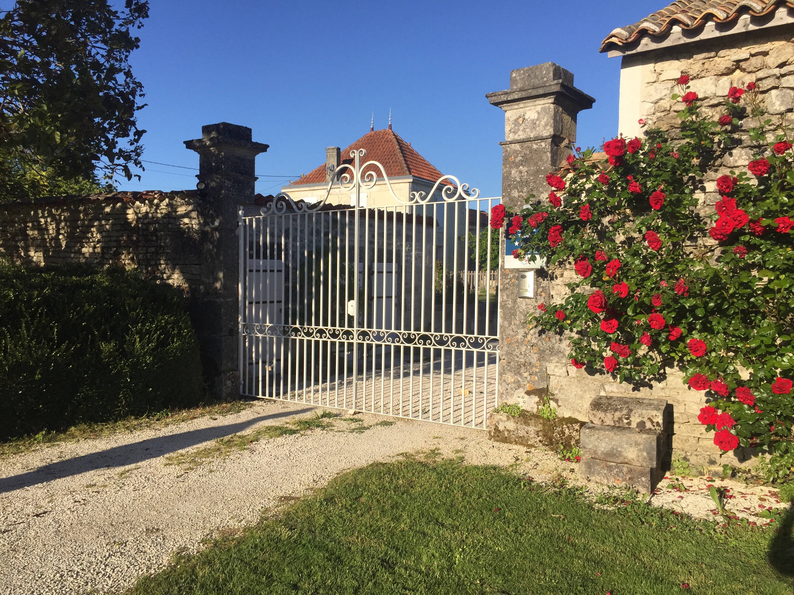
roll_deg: -0.3
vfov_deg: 48.2
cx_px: 397
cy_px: 298
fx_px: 665
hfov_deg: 61.7
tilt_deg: -5.2
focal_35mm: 29
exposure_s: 1/2198
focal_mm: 4.15
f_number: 2.2
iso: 32
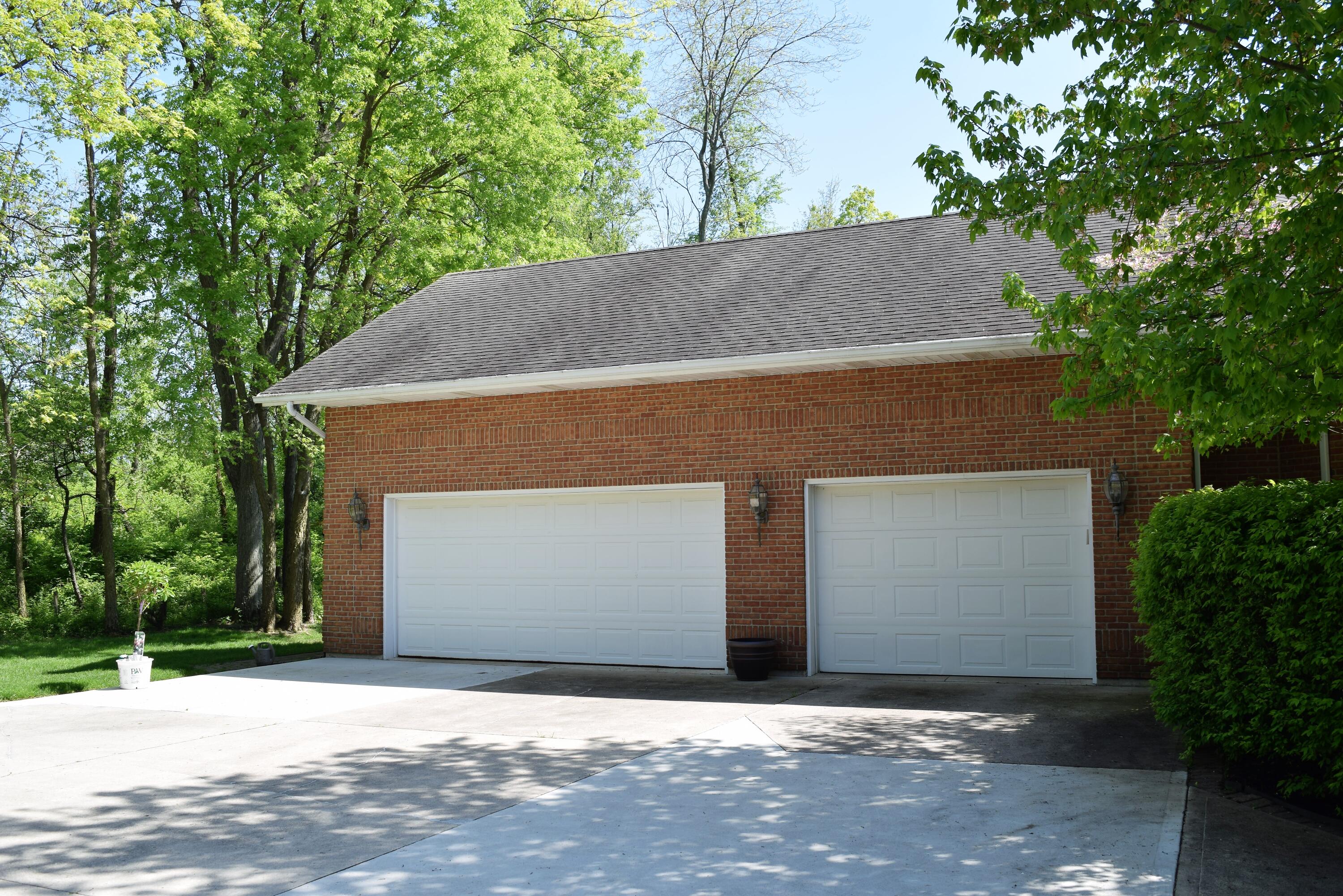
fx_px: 1231
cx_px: 672
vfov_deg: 40.0
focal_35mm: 33
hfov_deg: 57.2
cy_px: 448
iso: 100
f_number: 6.3
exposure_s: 1/160
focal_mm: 22
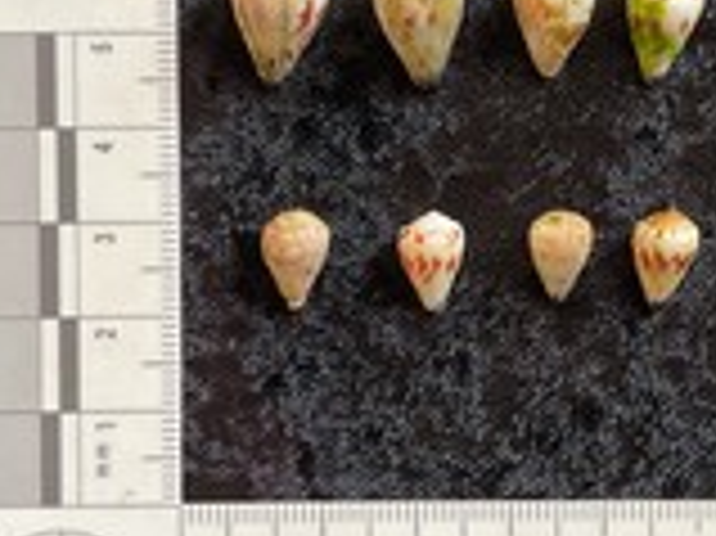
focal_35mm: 64
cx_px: 554
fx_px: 1323
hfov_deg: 29.7
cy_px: 241
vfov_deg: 22.9
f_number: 1.8
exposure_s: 1/50
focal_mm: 3
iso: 40
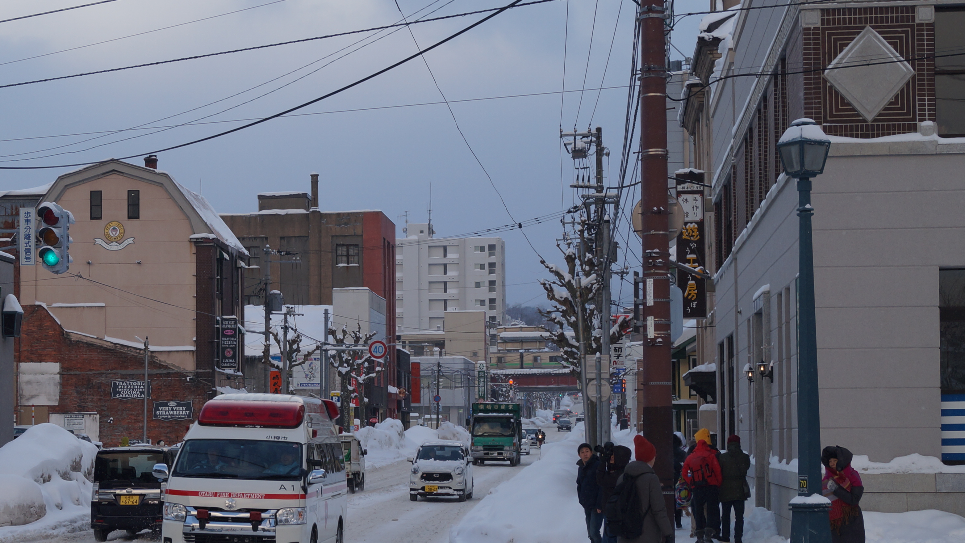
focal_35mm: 74
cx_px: 291
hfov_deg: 28.3
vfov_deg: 16.3
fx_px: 1893
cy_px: 351
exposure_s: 1/160
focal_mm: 30
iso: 100
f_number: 8
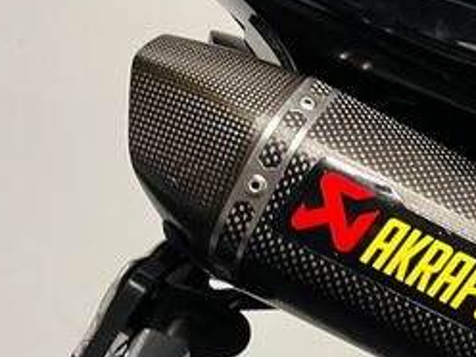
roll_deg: -0.9
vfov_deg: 21.8
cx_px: 466
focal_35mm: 67
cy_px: 253
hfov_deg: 27.4
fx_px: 921
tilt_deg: -15.9
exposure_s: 1/50
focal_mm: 5.1
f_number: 1.6
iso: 125
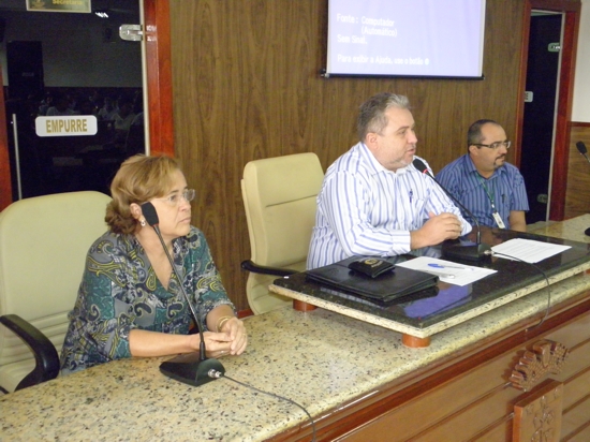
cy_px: 221
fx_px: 699
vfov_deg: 35.1
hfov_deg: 45.8
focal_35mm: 41
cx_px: 295
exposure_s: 1/30
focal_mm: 7.5
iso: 800
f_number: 3.8
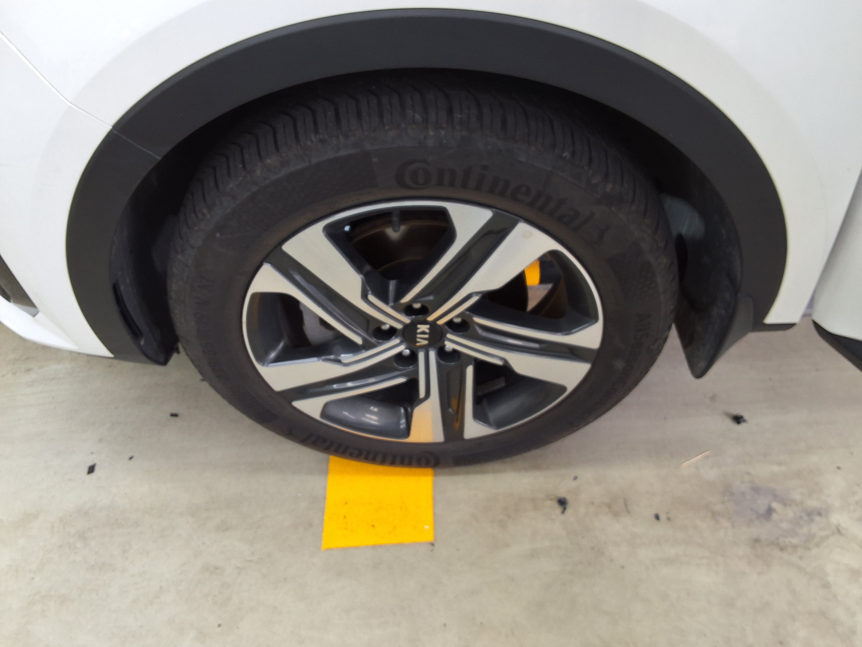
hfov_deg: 63.4
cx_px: 431
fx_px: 697
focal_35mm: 28
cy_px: 324
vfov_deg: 49.7
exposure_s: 1/40
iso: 50
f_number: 1.9
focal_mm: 2.91
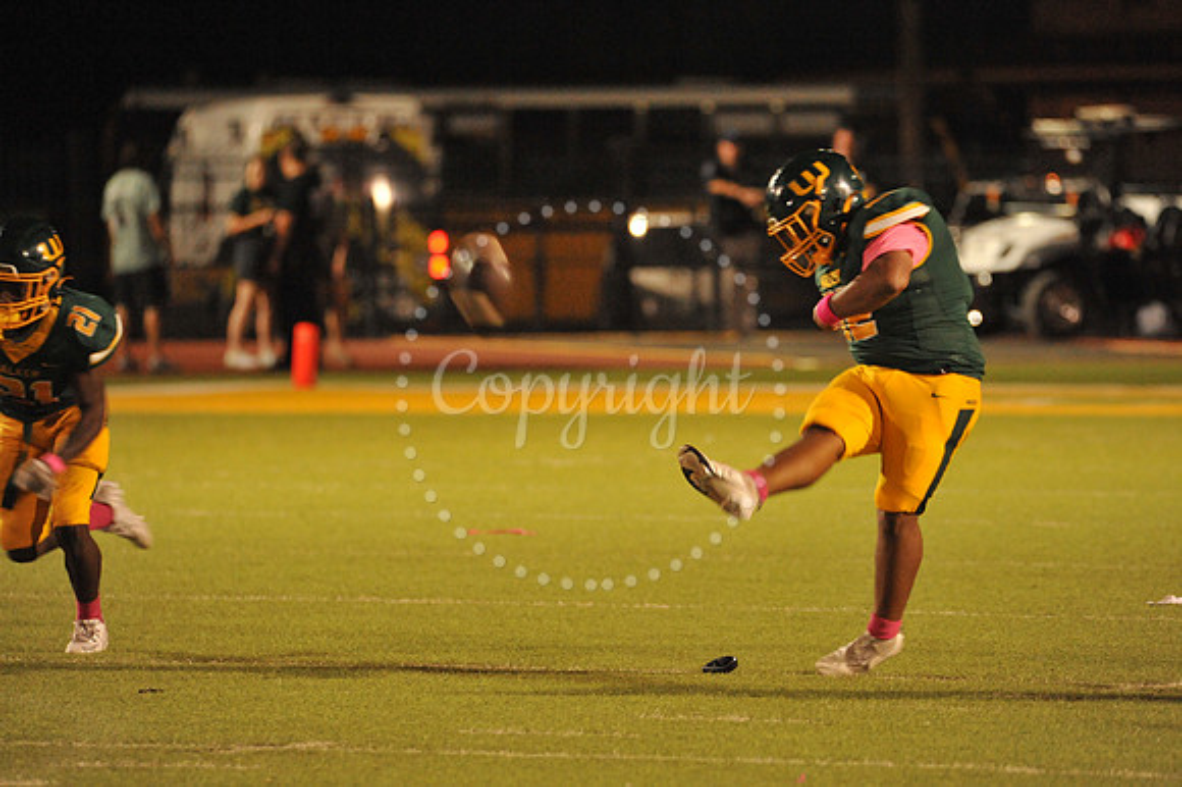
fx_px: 13125
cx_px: 591
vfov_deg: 3.4
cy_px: 394
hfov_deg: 5.2
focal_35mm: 400
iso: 6400
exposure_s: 1/200
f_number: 6.3
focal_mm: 400
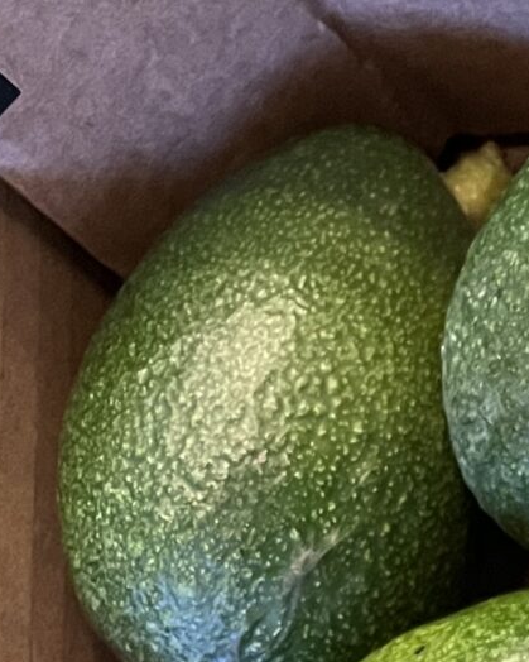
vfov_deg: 13.2
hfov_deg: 11.4
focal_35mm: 124
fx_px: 2427
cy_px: 1372
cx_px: 992
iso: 640
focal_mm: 5.1
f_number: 1.6
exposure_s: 1/40
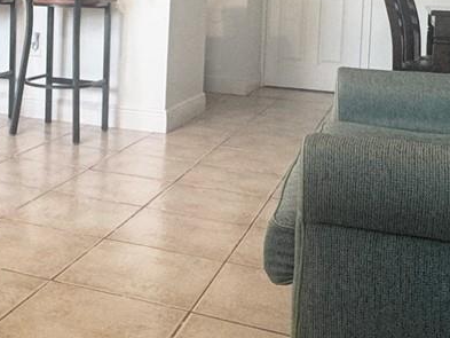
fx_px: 741
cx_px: 38
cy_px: 17
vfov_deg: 24.7
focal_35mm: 57
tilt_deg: -3.0
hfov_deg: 32.0
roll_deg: -1.9
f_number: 2.2
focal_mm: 2.22
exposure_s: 1/99
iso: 200
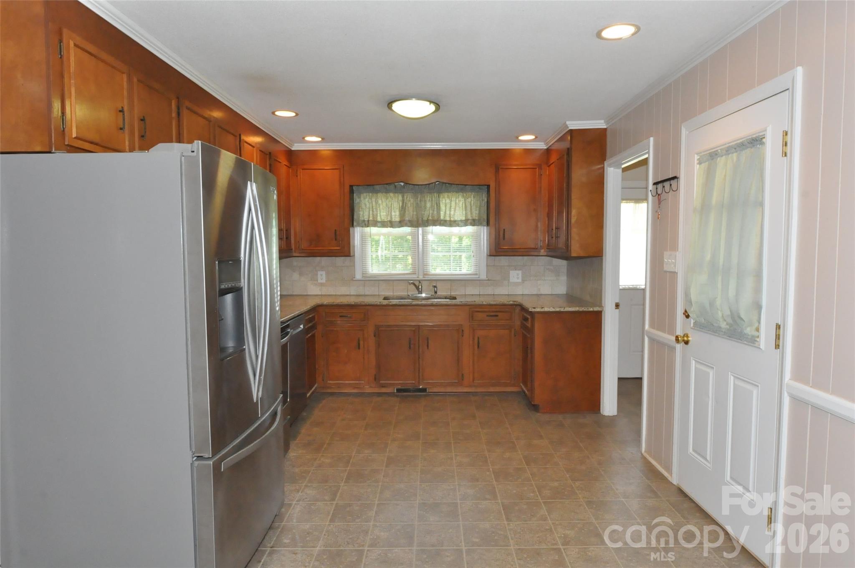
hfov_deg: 81.3
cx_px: 428
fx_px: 498
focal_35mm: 21
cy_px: 284
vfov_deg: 59.4
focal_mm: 14
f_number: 8
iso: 3200
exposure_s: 1/60
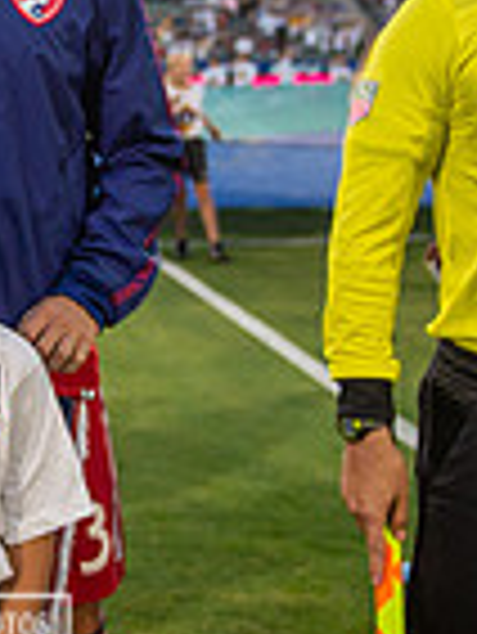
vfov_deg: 22.7
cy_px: 274
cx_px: -94
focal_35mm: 86
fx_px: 1578
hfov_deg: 16.5
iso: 560
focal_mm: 28
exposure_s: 1/640
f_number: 2.8
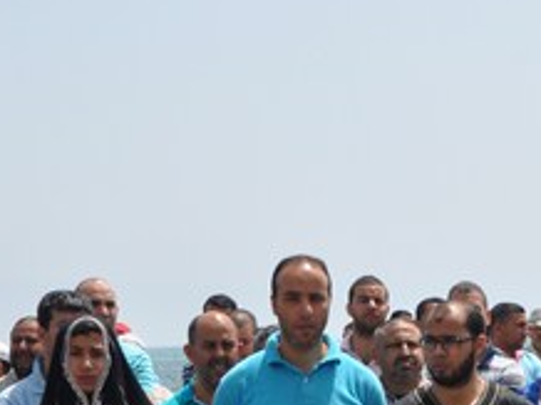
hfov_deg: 15.2
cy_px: 394
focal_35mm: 127
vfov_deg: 11.5
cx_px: 566
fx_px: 1983
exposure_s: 1/400
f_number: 10
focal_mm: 30
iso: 200
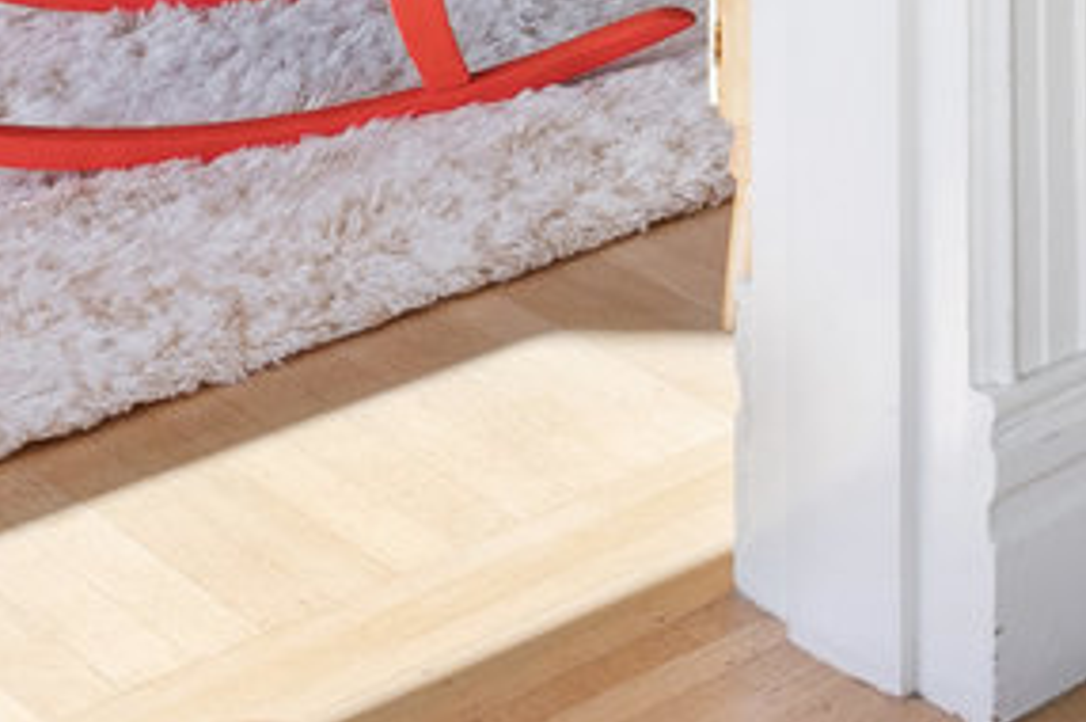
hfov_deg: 15.4
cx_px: 2214
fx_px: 3164
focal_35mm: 105
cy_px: -1062
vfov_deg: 10.9
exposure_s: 1/30
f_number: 11
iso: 400
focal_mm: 15
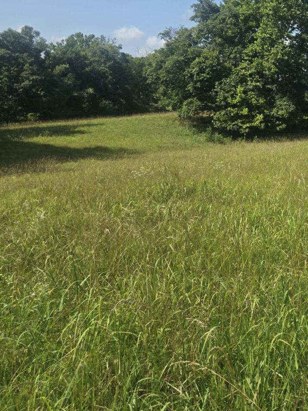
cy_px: 113
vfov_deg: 38.8
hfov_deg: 28.6
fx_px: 569
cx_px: 302
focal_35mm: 48
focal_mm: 5.4
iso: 25
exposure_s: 1/2071
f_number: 1.8
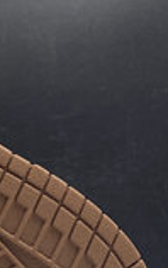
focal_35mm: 122
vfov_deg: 16.6
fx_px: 892
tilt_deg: -0.5
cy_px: 294
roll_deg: +0.4
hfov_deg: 9.5
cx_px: -246
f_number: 1.8
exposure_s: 1/100
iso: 50
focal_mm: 4.25
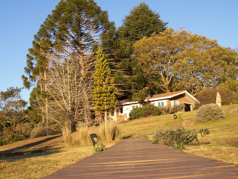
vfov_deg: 26.1
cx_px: 119
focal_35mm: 56
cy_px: 90
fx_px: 385
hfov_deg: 34.3
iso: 80
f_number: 3.4
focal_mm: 9.4
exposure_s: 1/505
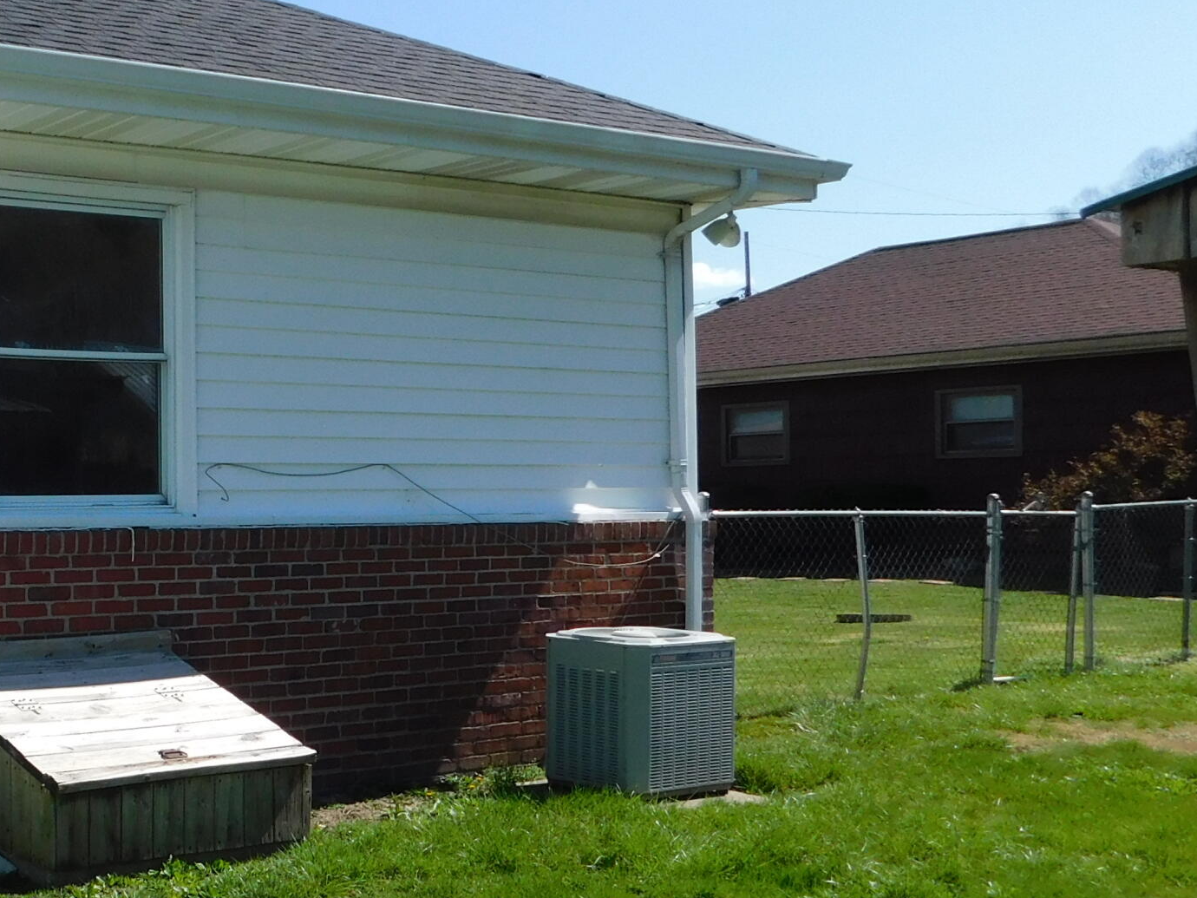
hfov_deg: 34.4
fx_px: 1729
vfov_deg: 29.1
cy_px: 510
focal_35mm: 50
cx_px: -23
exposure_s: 1/1500
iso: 125
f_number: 3
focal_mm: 4
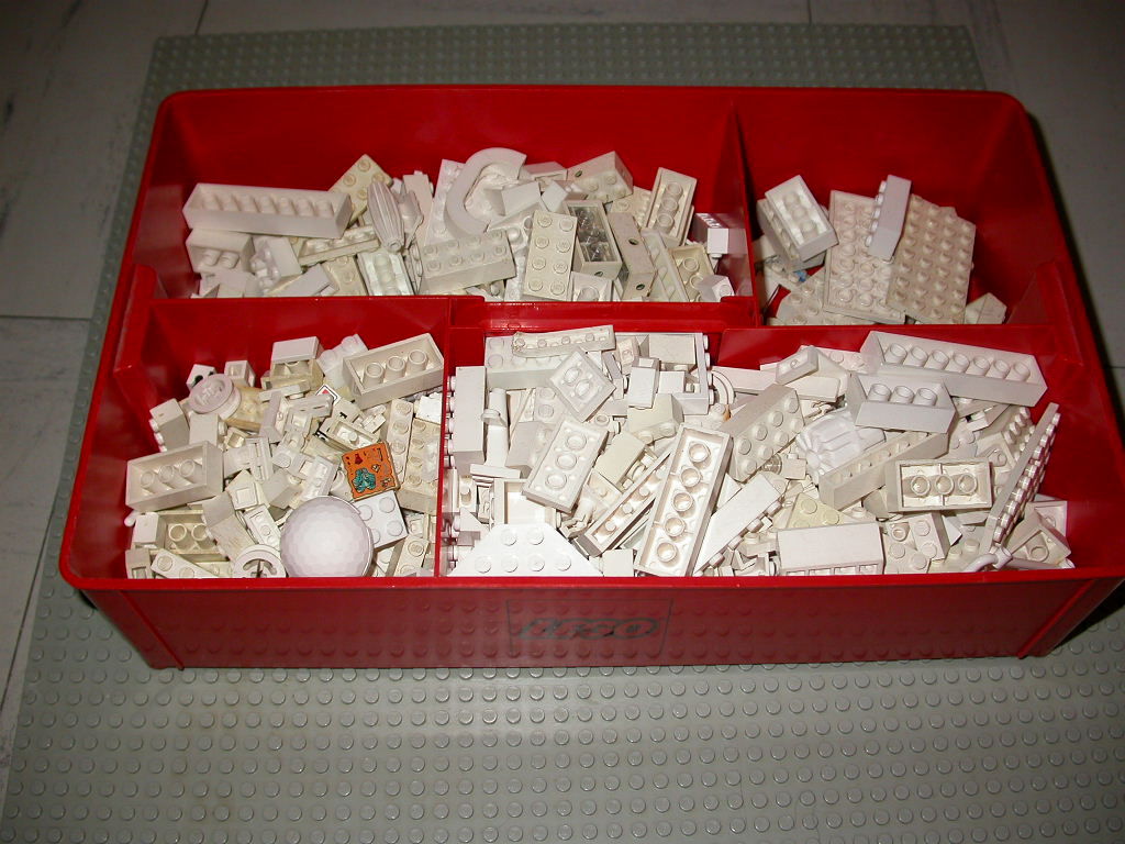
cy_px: 422
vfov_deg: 37.7
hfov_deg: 49.0
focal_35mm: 38
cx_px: 562
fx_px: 1235
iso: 100
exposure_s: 1/60
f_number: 2.6
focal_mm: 7.85
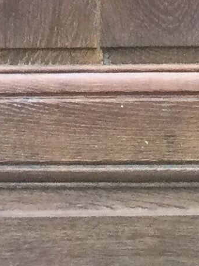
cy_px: -344
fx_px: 1717
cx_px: -189
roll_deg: -1.1
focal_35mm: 224
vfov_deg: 8.2
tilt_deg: -9.8
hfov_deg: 6.5
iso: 40
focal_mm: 3.3
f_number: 2.4
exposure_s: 1/33
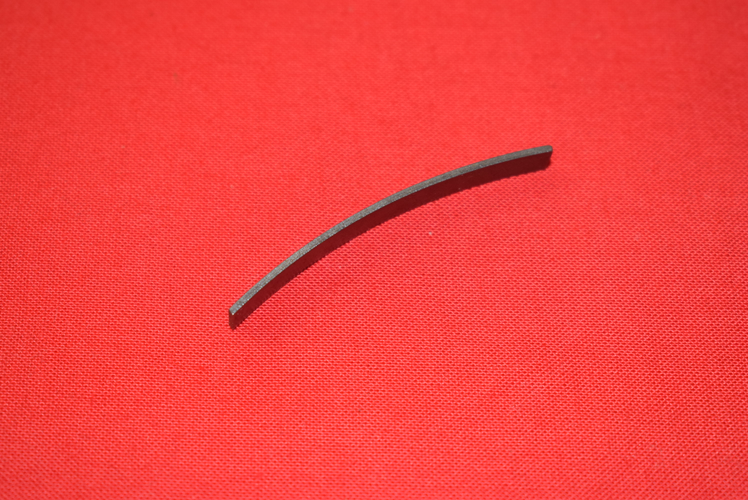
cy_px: 250
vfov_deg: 16.6
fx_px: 1715
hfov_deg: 24.6
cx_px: 374
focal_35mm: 82
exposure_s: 1/60
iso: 800
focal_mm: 55
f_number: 5.6
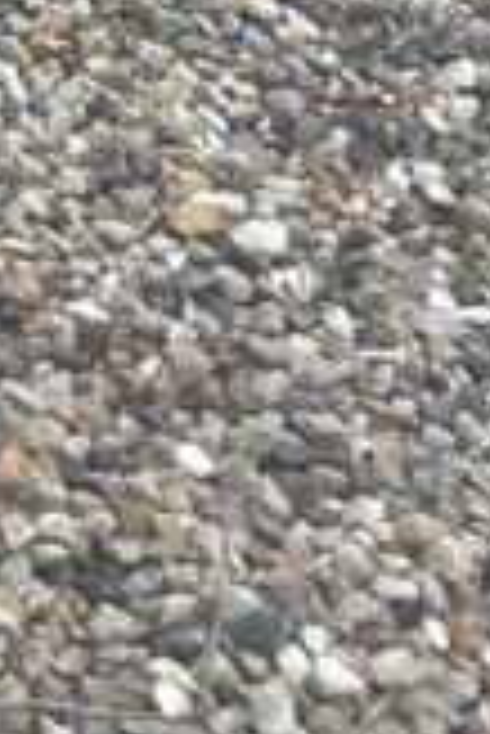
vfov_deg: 10.8
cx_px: -1421
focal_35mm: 183
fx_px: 3728
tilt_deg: -30.0
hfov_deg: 6.3
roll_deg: -4.5
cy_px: -387
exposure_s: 1/426
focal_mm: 3.99
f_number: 1.8
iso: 32
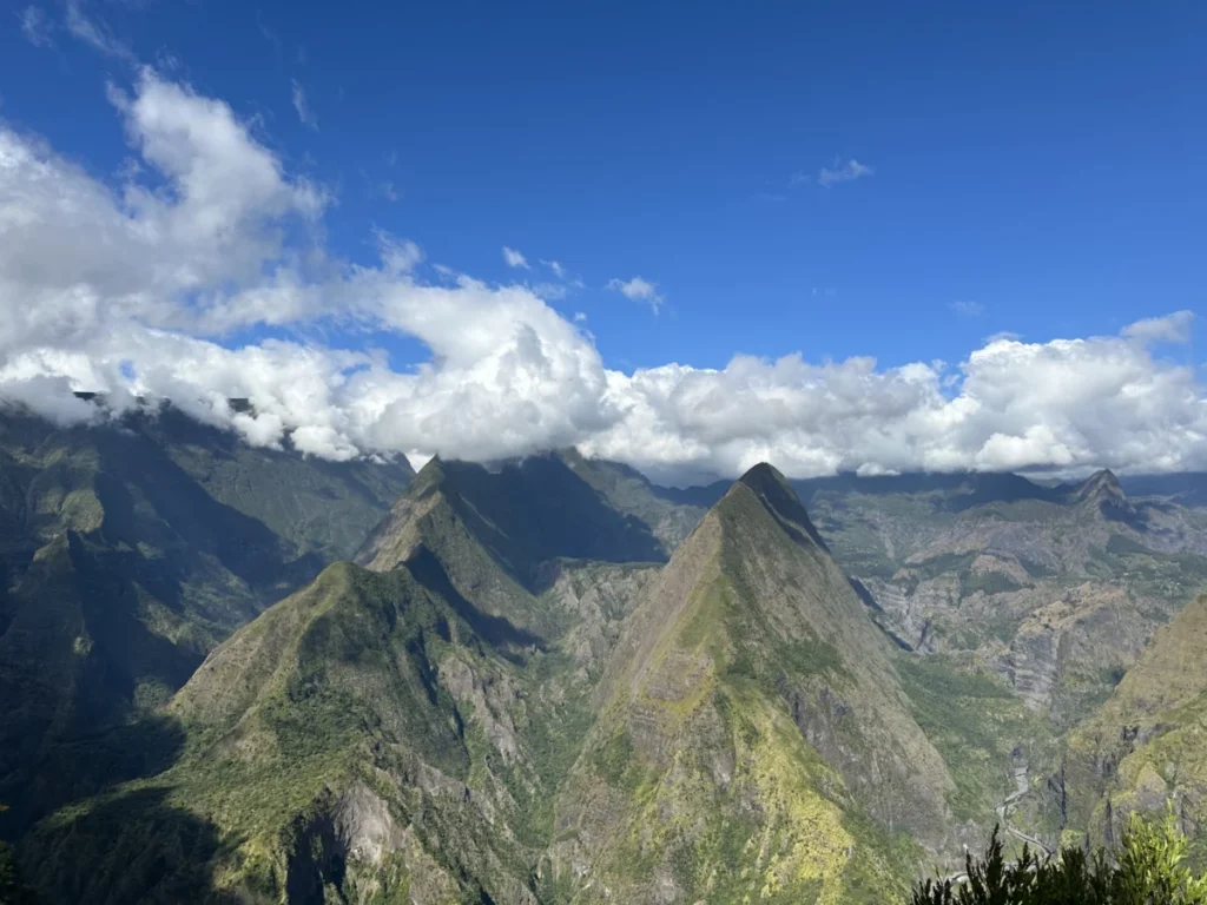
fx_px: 837
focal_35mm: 24
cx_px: 604
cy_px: 452
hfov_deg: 71.6
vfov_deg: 56.8
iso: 80
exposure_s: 1/7042
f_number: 1.78
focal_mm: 6.86
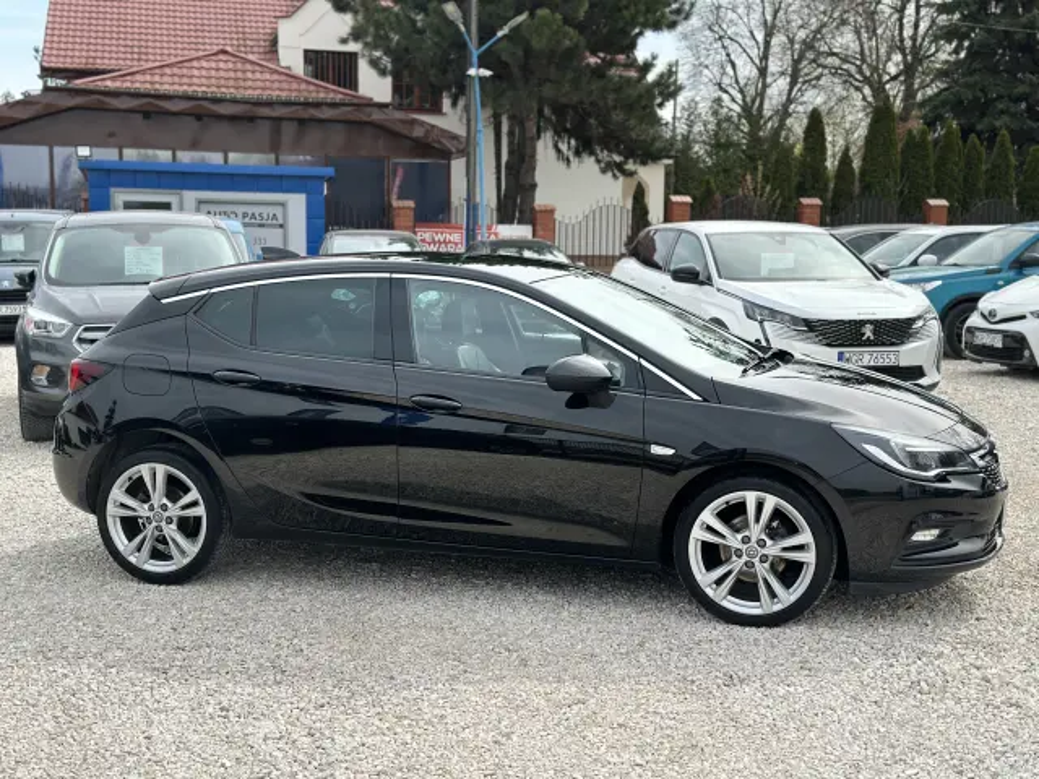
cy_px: 390
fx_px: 1441
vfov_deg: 30.3
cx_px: 520
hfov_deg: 39.7
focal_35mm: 48
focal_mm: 6.86
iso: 80
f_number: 1.78
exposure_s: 1/2976
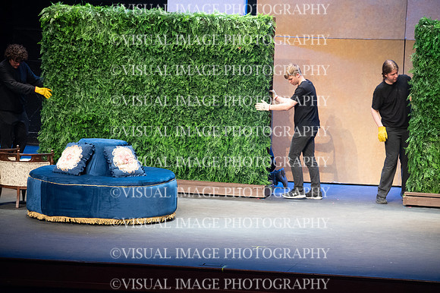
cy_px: 146
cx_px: 220
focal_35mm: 270
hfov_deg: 7.6
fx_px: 3298
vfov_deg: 5.1
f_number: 6.3
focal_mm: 270
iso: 6400
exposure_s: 1/160
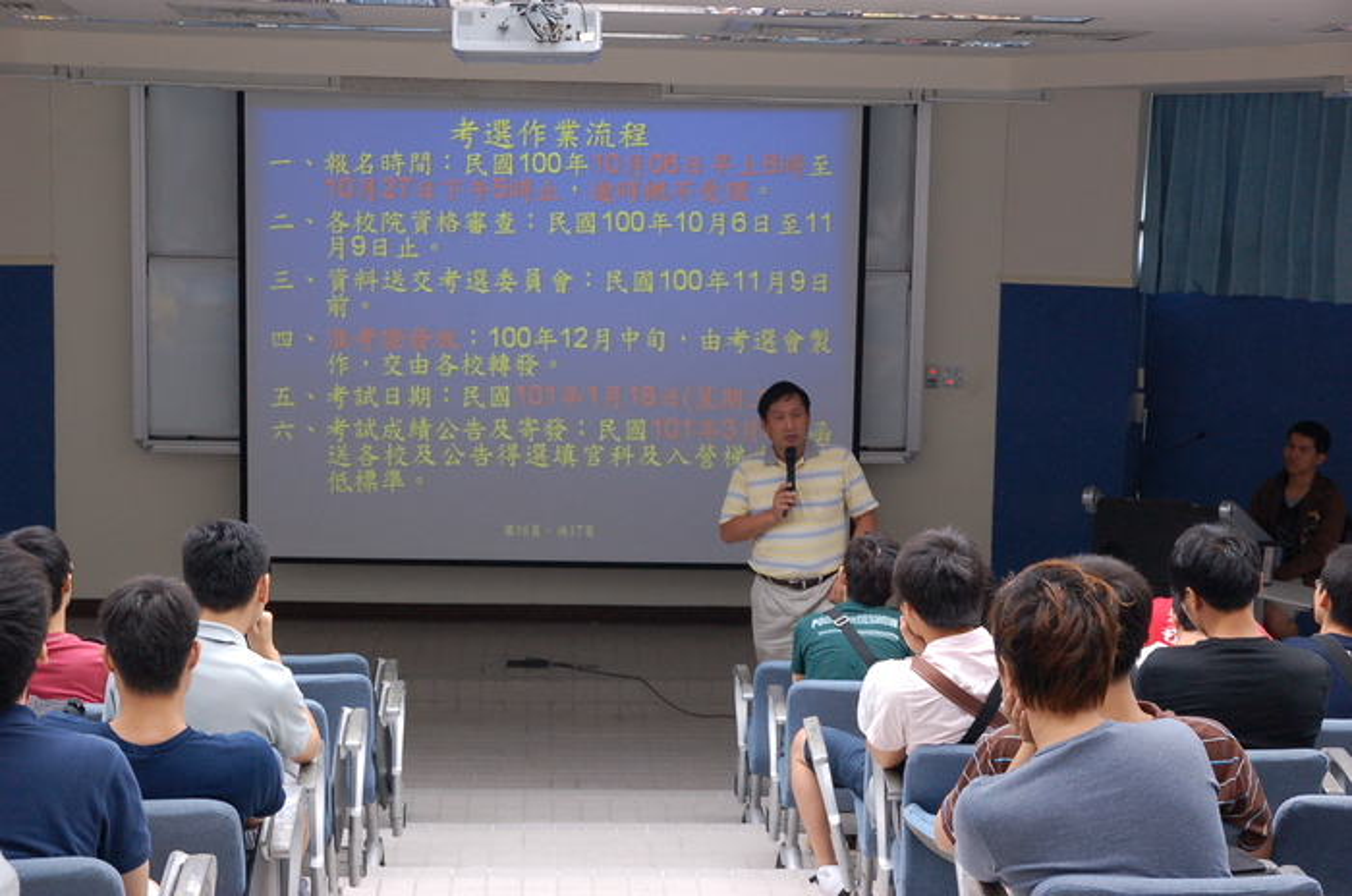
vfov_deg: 20.1
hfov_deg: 29.9
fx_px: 2530
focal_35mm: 68
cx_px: 676
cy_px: 448
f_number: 7.1
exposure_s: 1/25
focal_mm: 45
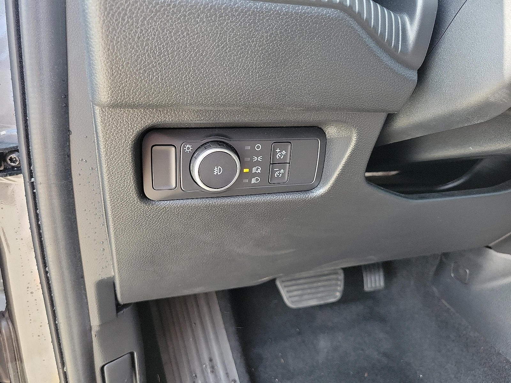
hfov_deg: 67.3
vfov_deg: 53.1
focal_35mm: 26
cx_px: 256
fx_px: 384
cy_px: 192
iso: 129
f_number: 1.8
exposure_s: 1/59.2
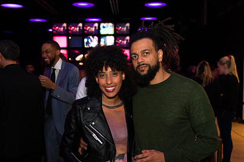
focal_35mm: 44
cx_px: 126
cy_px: 102
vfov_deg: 30.3
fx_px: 298
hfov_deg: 44.5
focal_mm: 31
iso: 1600
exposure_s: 1/160
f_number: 3.2
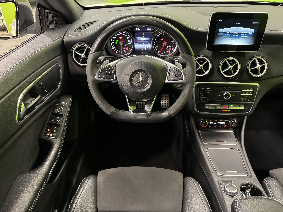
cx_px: 142
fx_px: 196
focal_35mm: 24
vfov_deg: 56.8
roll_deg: +1.0
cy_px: 106
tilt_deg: -37.3
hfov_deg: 71.6
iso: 1000
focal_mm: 6.76
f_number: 1.78
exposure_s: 1/33
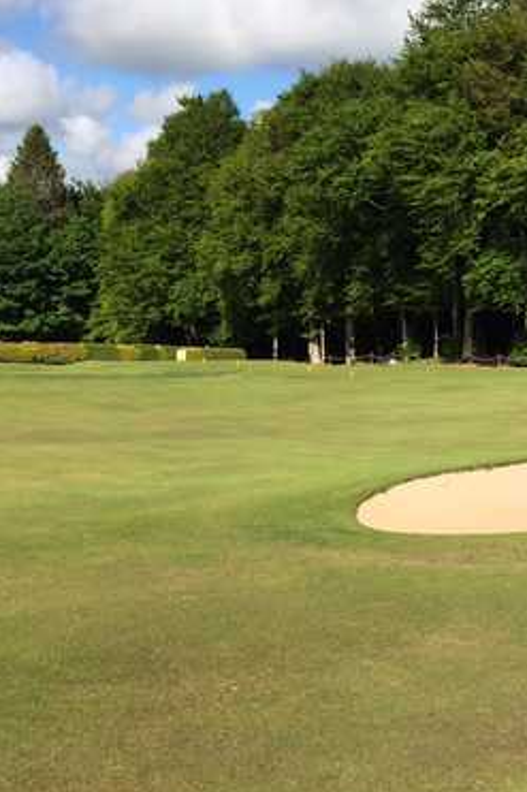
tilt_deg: -7.4
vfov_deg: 38.2
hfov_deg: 25.9
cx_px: 339
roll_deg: -1.9
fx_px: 1143
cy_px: 440
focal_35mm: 52
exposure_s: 1/2326
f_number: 2.2
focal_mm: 4.15
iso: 32
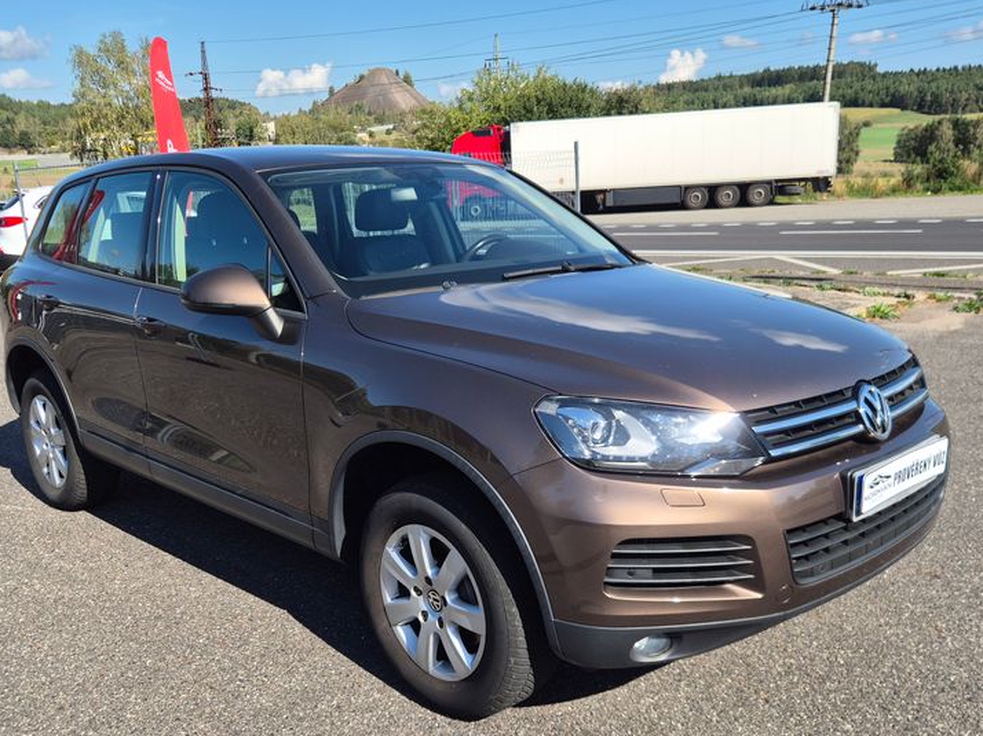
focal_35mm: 33
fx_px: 937
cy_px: 472
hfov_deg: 55.4
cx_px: 482
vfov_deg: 42.5
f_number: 1.8
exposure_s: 1/1412
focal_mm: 5.4
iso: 25
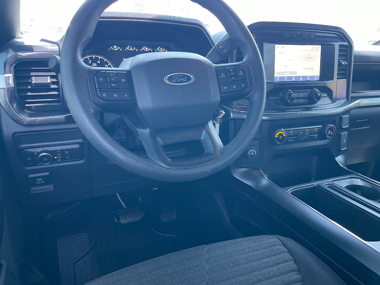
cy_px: 142
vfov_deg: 53.1
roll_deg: -1.6
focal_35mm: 26
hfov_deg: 67.3
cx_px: 190
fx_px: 285
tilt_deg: -19.2
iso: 125
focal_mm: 4.2
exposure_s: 1/70
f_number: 1.6
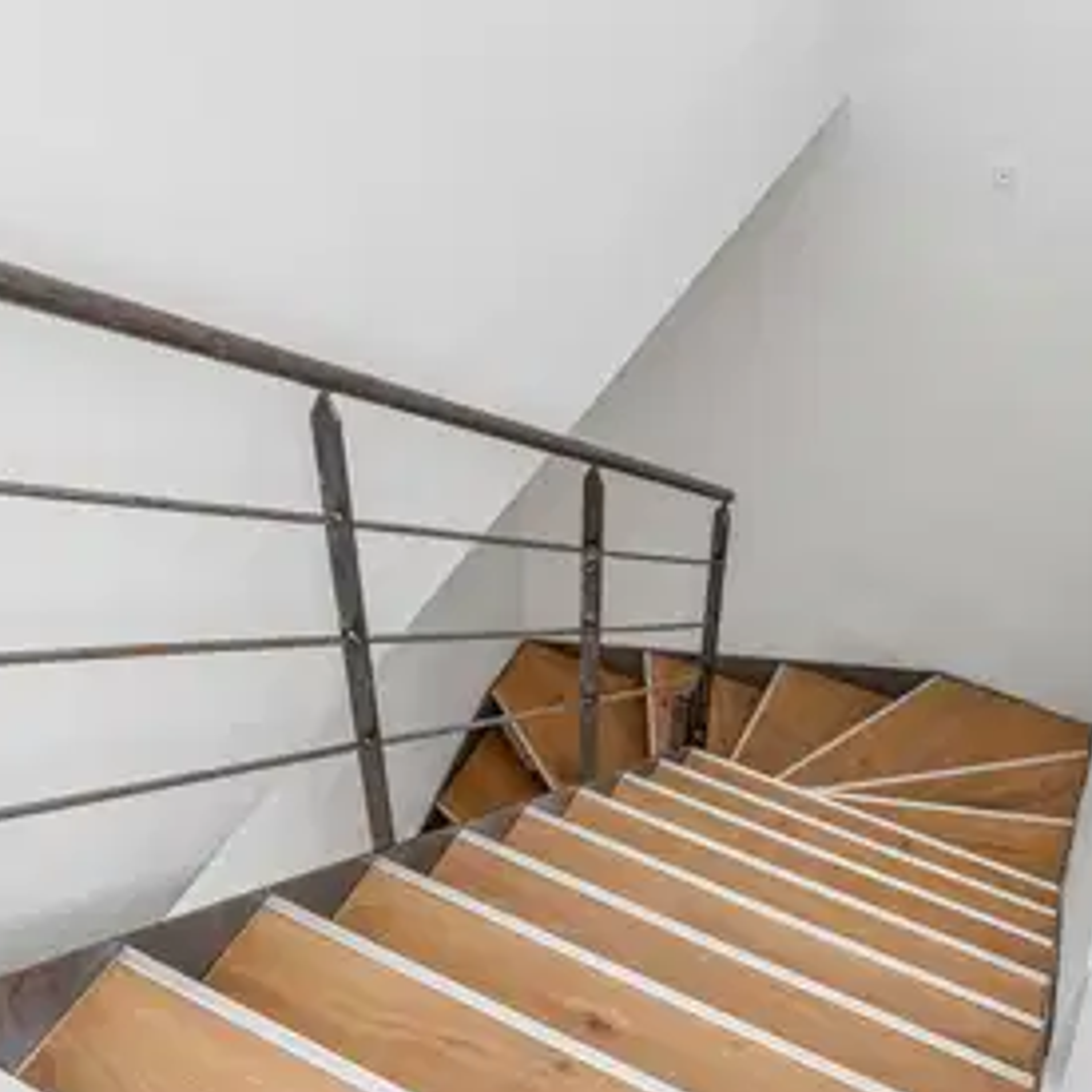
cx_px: 556
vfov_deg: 42.8
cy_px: 548
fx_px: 1392
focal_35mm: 39
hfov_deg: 42.8
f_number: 11
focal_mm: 30
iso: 800
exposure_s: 1/13
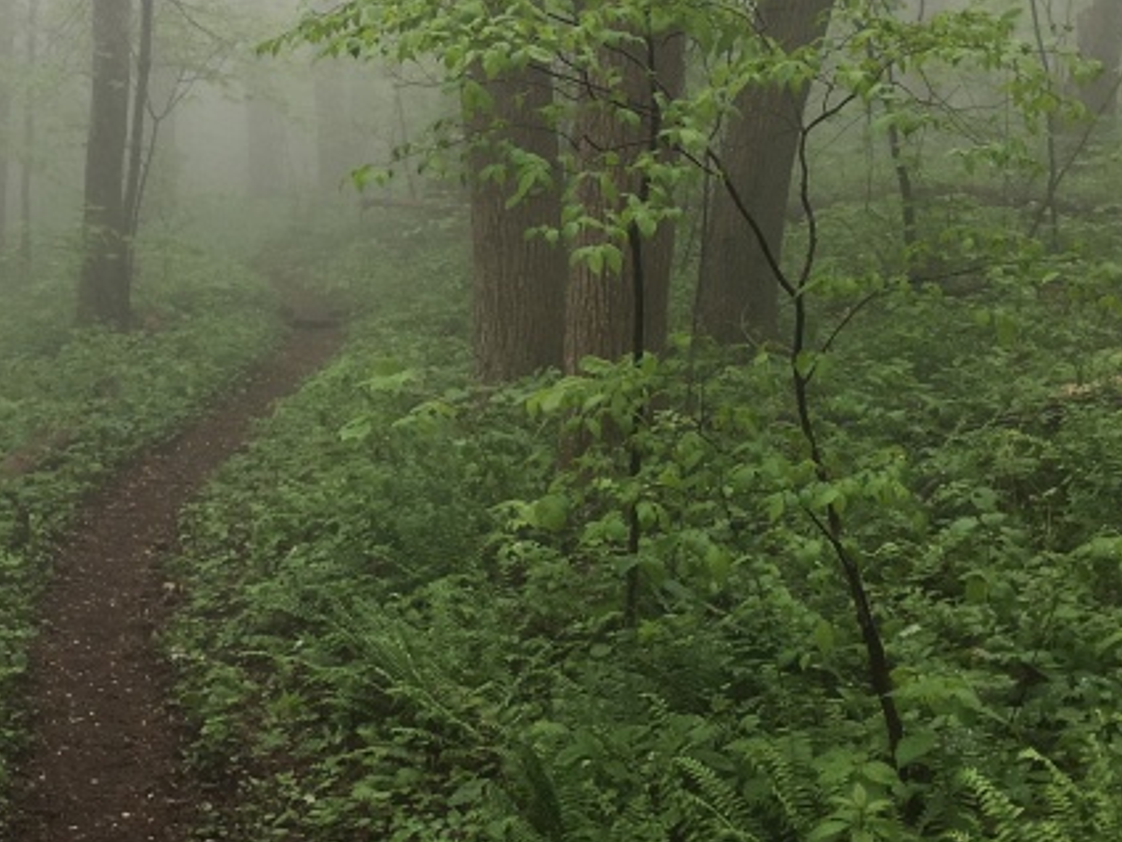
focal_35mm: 70
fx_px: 2269
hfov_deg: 27.5
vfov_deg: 20.8
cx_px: 312
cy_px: 164
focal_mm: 4.15
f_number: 2.2
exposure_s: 1/181
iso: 25
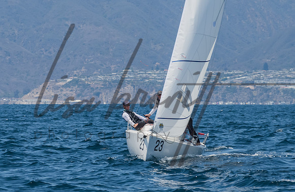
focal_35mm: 443
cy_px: 123
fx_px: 3606
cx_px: 98
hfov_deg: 4.7
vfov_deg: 3.1
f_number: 14
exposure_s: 1/800
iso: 640
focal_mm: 220
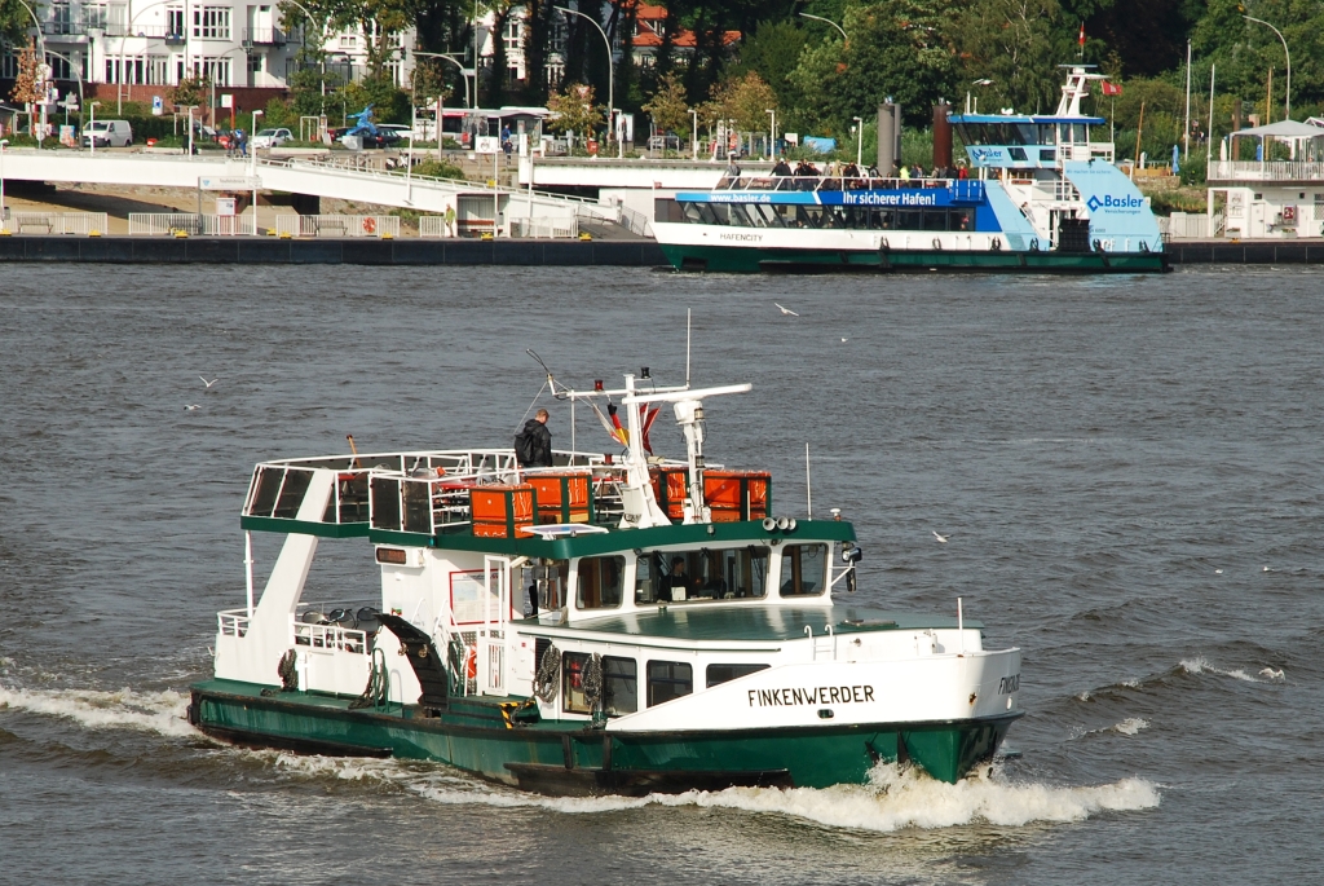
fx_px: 7455
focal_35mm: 202
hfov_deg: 10.1
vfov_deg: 6.8
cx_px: 662
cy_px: 443
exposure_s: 1/250
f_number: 10
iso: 140
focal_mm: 135
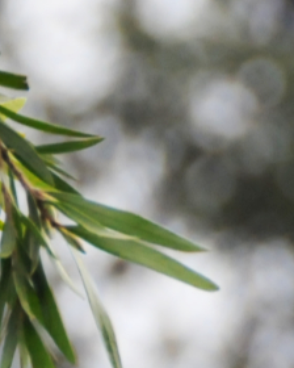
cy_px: 428
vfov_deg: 1.9
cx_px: -213
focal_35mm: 1003
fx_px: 10909
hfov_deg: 1.5
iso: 800
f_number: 5.6
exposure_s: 1/500
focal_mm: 200
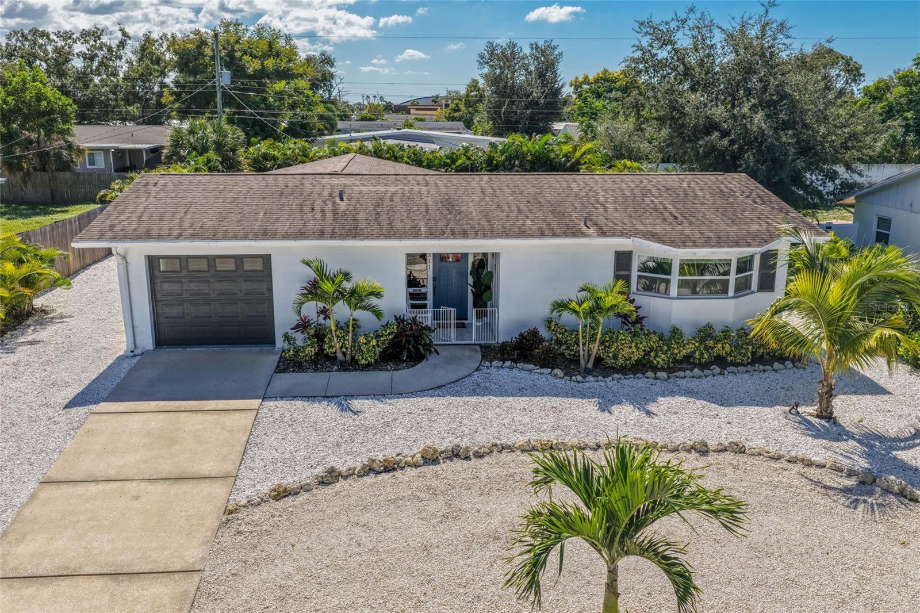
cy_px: 306
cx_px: 460
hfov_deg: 65.5
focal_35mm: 28
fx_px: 715
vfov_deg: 46.4
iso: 200
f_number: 2.8
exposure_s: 1/2500
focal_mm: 14.45
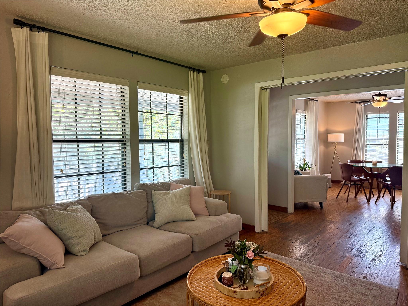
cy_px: 153
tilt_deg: -2.8
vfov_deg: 56.8
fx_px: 283
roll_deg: +0.3
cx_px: 204
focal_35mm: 24
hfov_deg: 71.6
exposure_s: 1/199
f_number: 1.78
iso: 160
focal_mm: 6.76
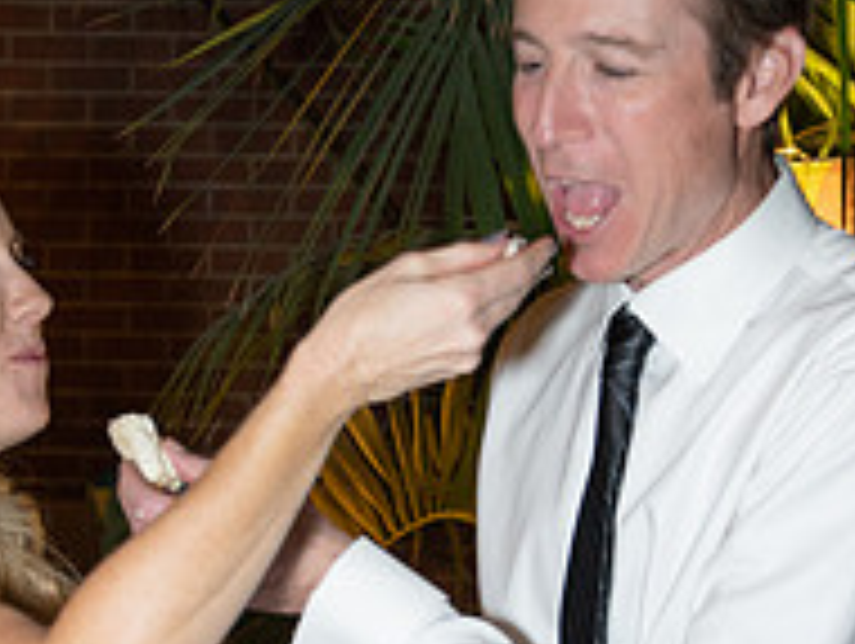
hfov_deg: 26.0
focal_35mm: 75
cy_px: 486
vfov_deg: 19.5
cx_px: 400
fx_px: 1855
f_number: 3.5
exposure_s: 1/125
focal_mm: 33
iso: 1600
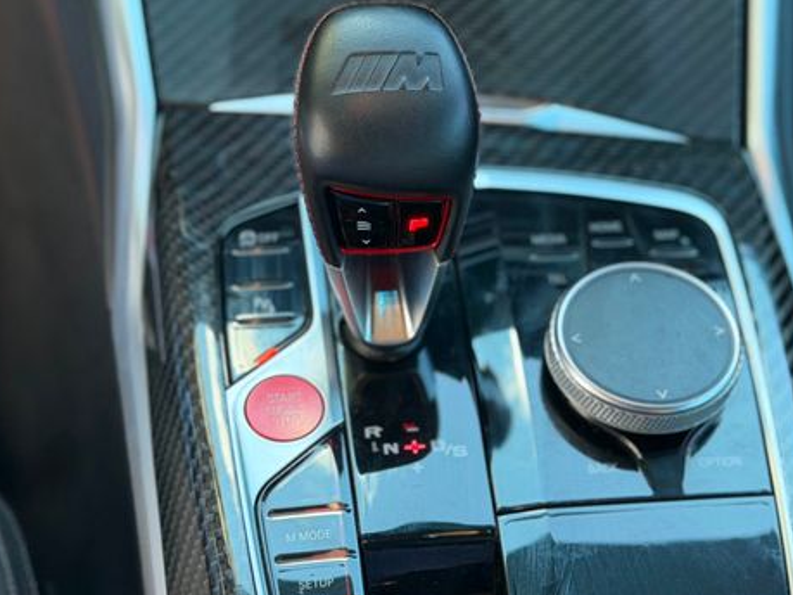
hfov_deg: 28.9
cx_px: 482
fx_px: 1534
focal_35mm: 67
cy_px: 374
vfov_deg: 21.9
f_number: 1.78
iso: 100
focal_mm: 6.76
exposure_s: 1/49
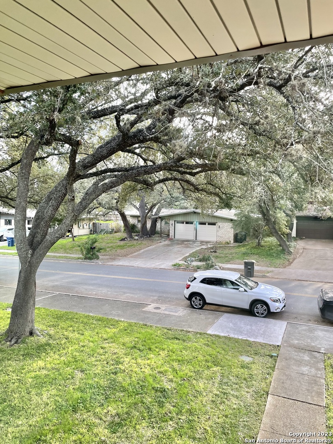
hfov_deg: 53.1
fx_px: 333
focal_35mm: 26
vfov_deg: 67.3
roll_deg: -0.1
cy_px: 222
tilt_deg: -0.8
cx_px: 166
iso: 100
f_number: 1.6
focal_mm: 4.2
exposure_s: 1/121
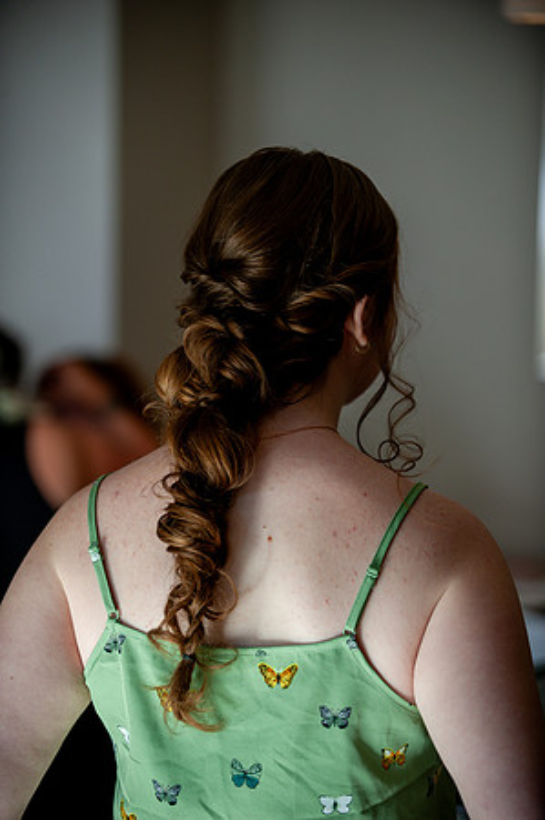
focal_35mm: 110
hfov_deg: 12.4
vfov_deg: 18.6
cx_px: 272
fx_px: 2504
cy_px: 410
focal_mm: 110
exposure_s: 1/320
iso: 400
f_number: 2.8
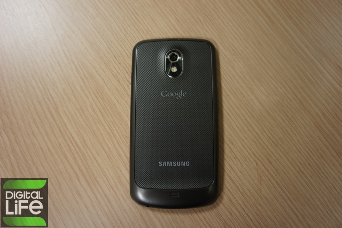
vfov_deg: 43.6
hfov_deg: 62.0
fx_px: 285
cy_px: 114
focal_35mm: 30
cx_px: 171
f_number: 4
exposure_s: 1/30
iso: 200
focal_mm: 20
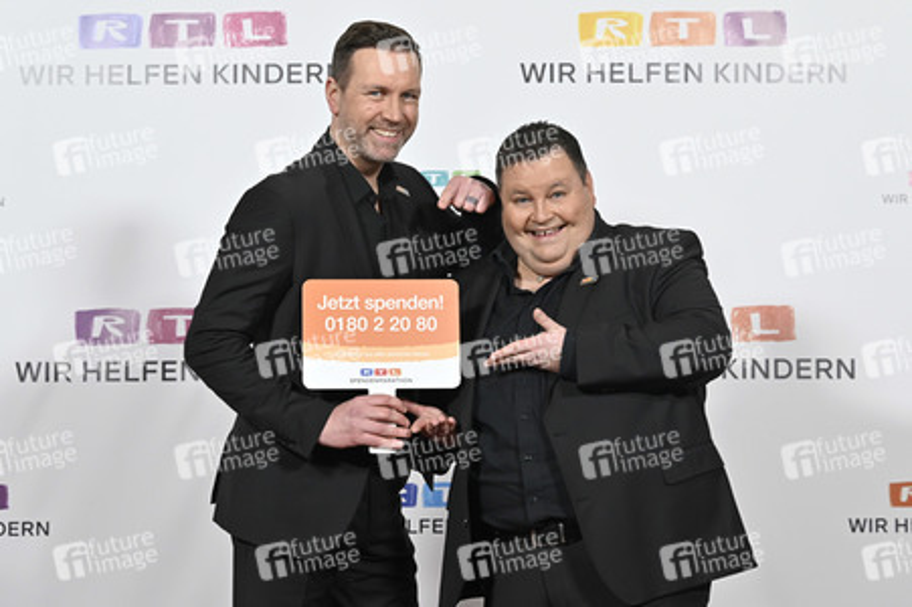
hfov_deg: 28.9
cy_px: 304
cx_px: 456
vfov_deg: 19.4
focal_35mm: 70
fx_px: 1772
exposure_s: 1/400
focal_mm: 70
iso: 1600
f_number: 4.5
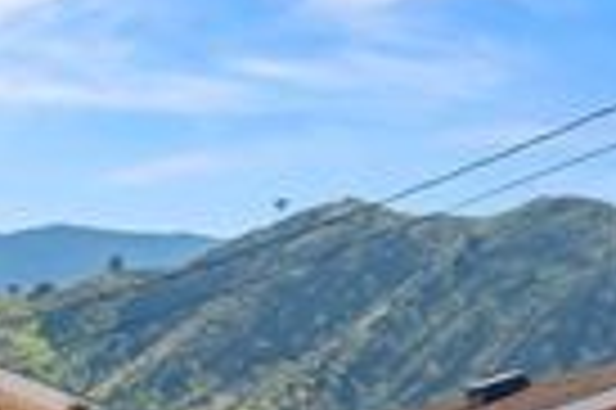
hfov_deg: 14.6
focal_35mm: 124
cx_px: -468
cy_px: 556
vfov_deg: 10.7
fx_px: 2119
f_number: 9
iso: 250
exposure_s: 1/250
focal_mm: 22.9
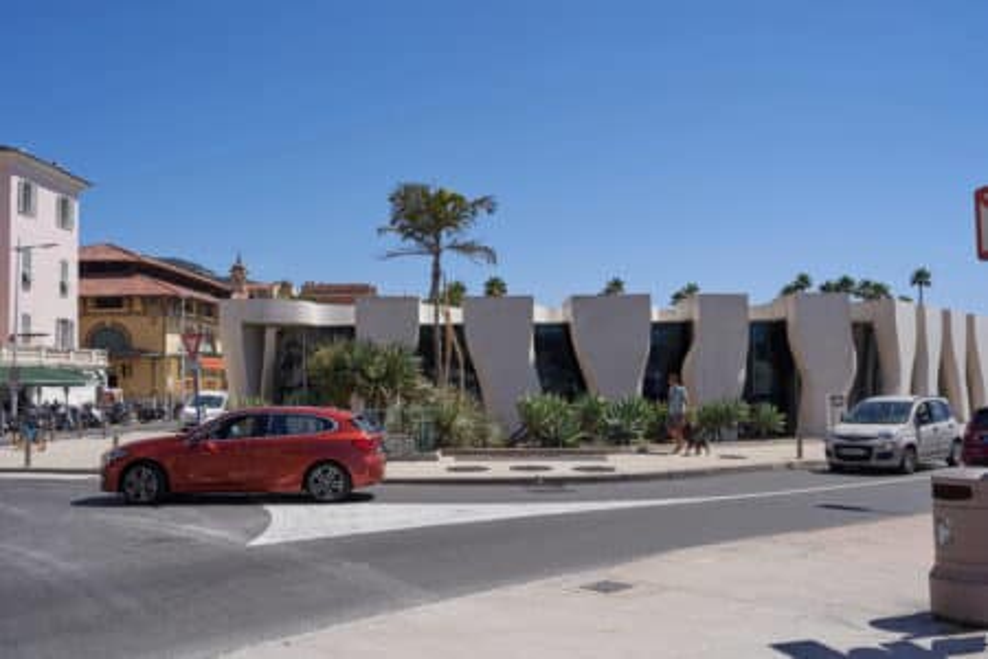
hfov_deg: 54.4
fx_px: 960
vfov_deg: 37.9
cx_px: 494
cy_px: 330
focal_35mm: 35
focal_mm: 35
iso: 100
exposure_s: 1/200
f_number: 10
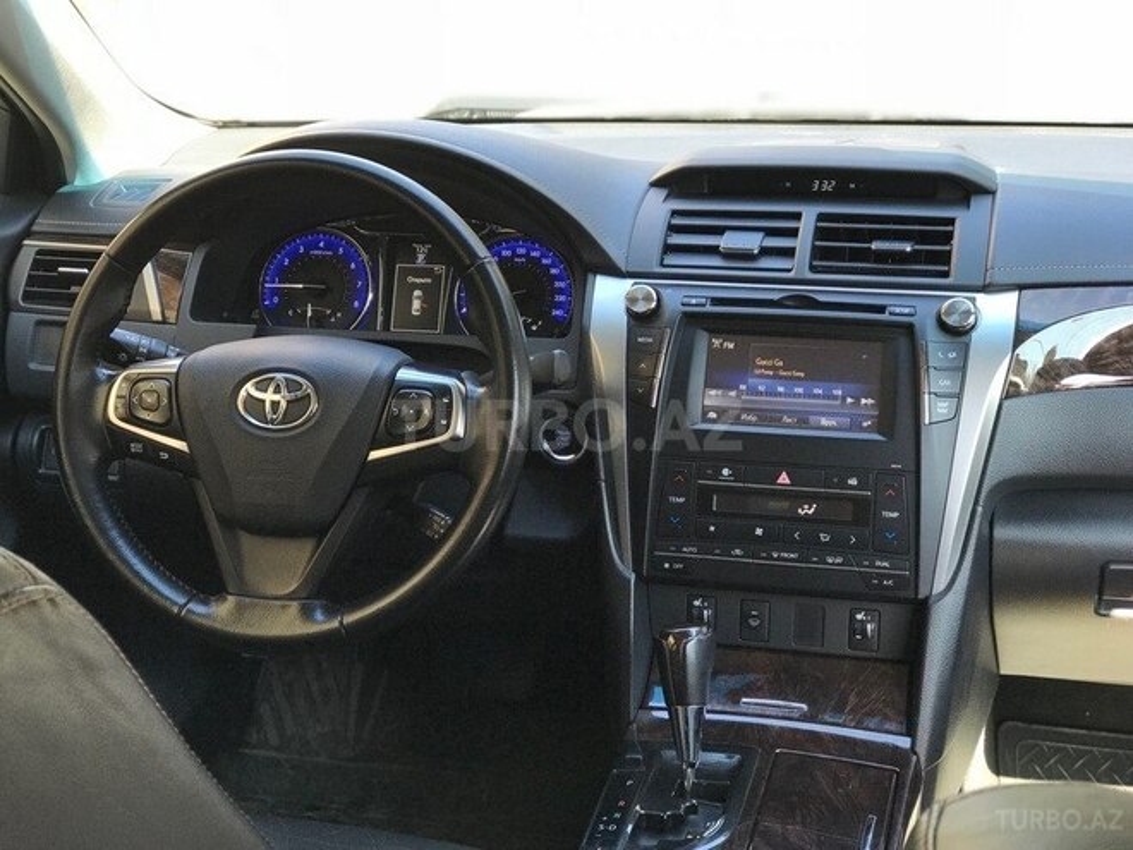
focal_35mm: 57
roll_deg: +2.2
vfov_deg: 25.7
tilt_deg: -18.5
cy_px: 425
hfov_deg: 33.8
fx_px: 1866
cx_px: 566
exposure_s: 1/92
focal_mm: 6.6
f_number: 2.8
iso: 64
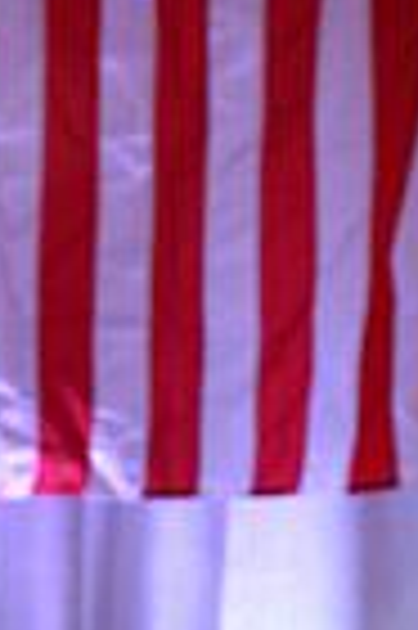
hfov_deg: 2.4
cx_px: -276
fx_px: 10143
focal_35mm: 581
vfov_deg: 3.5
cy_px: 1188
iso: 1600
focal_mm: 140
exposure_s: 1/250
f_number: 4.5
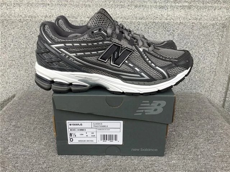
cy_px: 86
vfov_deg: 45.4
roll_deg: -0.7
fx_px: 206
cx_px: 115
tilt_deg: -21.7
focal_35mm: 31
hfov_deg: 58.4
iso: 25
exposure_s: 1/249
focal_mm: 3.3
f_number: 2.4
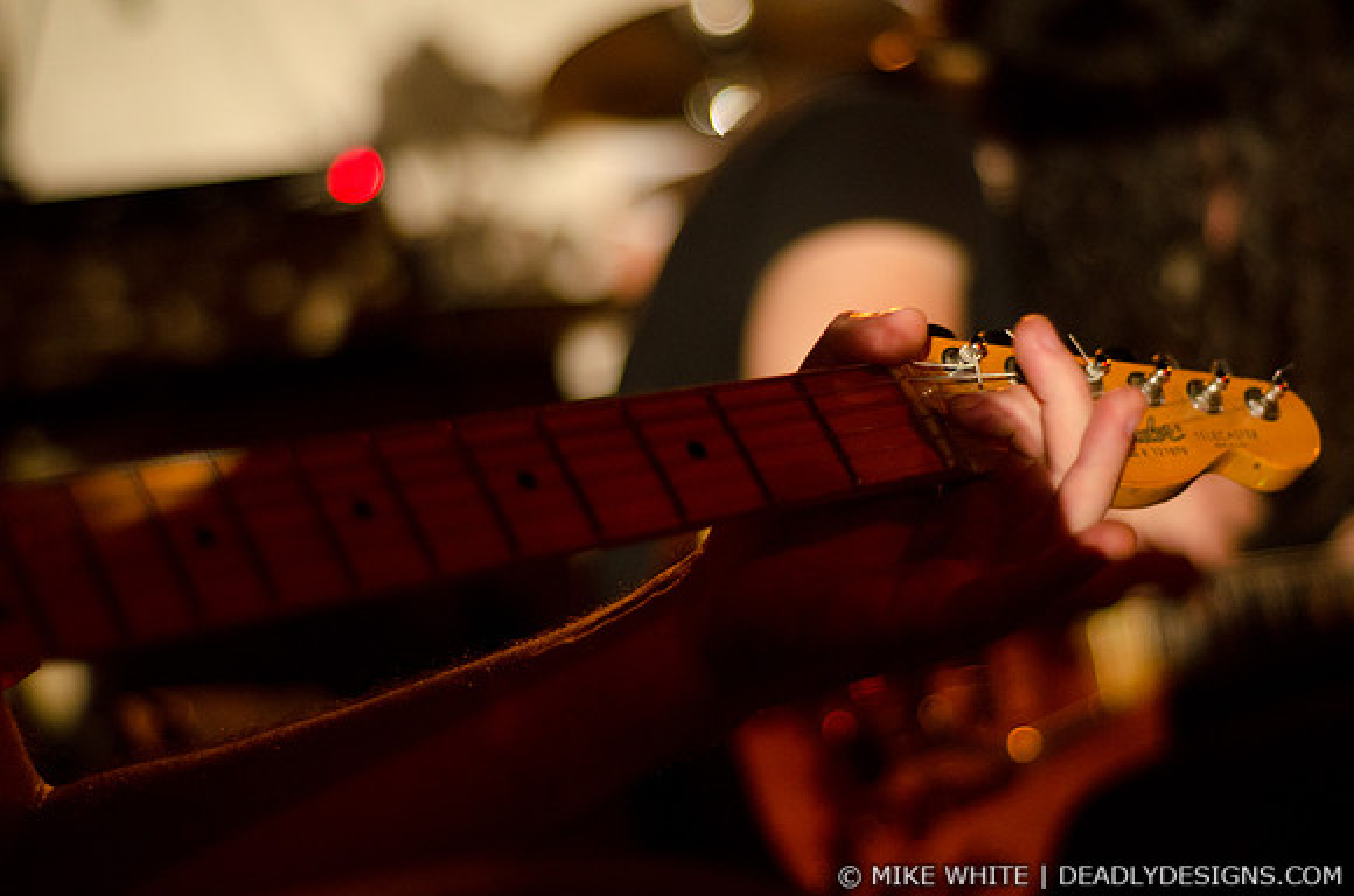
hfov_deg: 27.0
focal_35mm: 75
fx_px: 2815
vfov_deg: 18.1
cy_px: 448
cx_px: 677
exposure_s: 1/50
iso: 2000
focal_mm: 50
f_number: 1.8
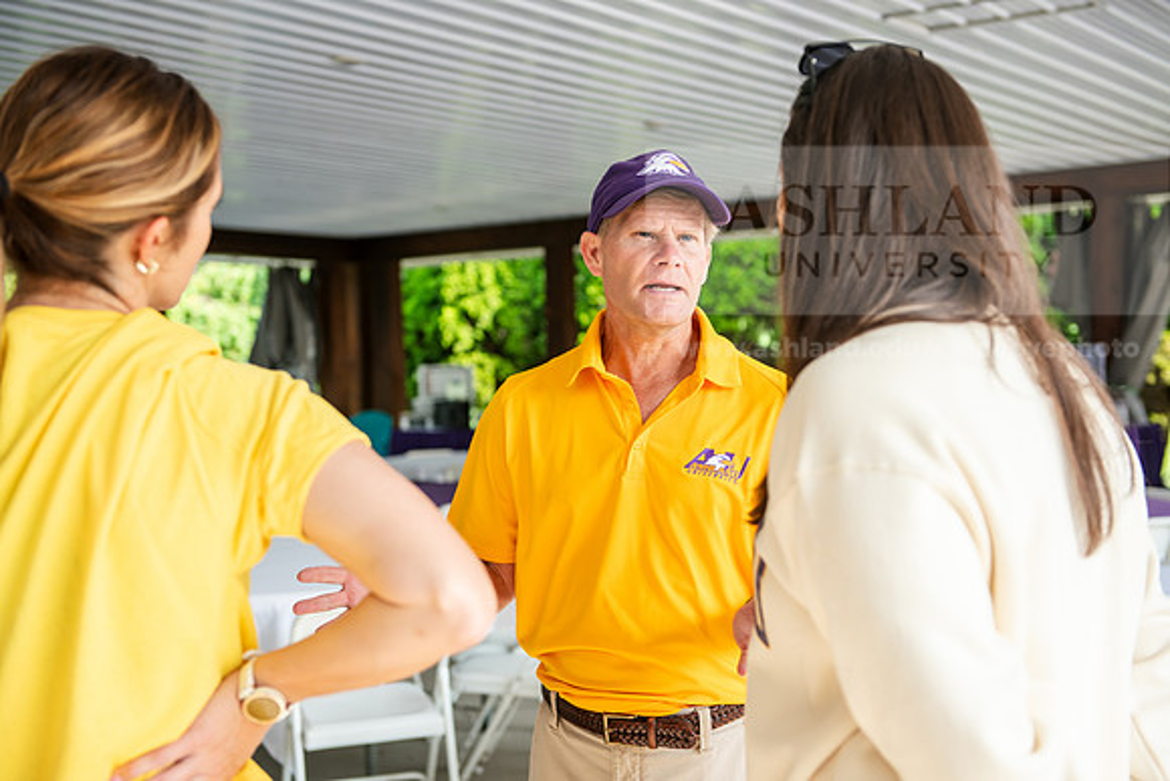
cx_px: 585
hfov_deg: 39.6
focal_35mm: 50
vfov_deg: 27.0
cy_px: 390
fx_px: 1625
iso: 125
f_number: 3.2
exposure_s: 1/200
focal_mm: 50
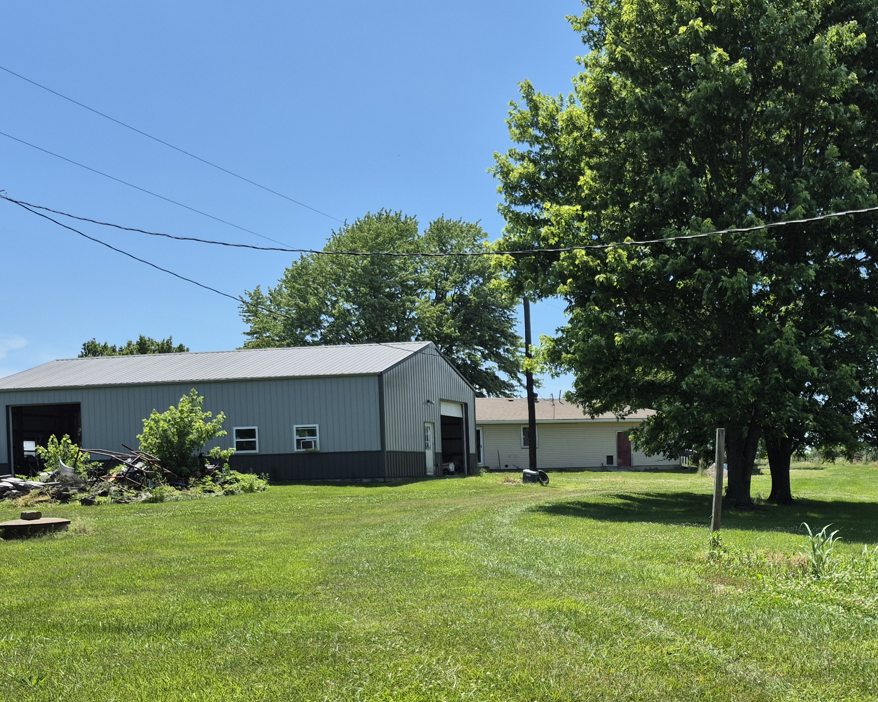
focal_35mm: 41
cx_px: 681
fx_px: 1065
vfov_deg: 35.9
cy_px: 494
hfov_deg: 43.1
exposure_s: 1/1836
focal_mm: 5.4
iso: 25
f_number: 1.8
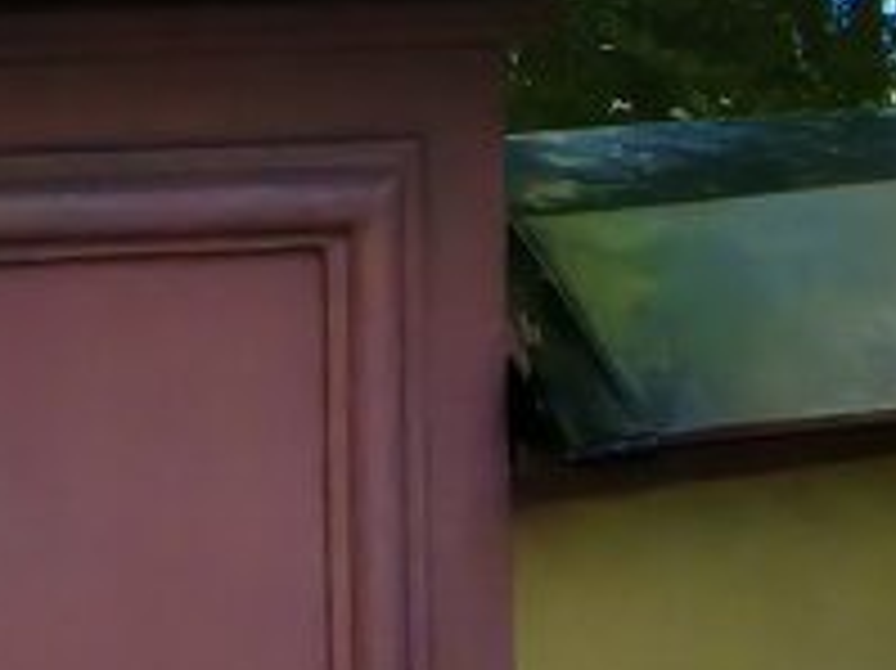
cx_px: -144
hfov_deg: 21.4
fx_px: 2225
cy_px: -884
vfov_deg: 13.3
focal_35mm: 86
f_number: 2.2
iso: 50
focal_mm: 1.96
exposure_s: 1/190
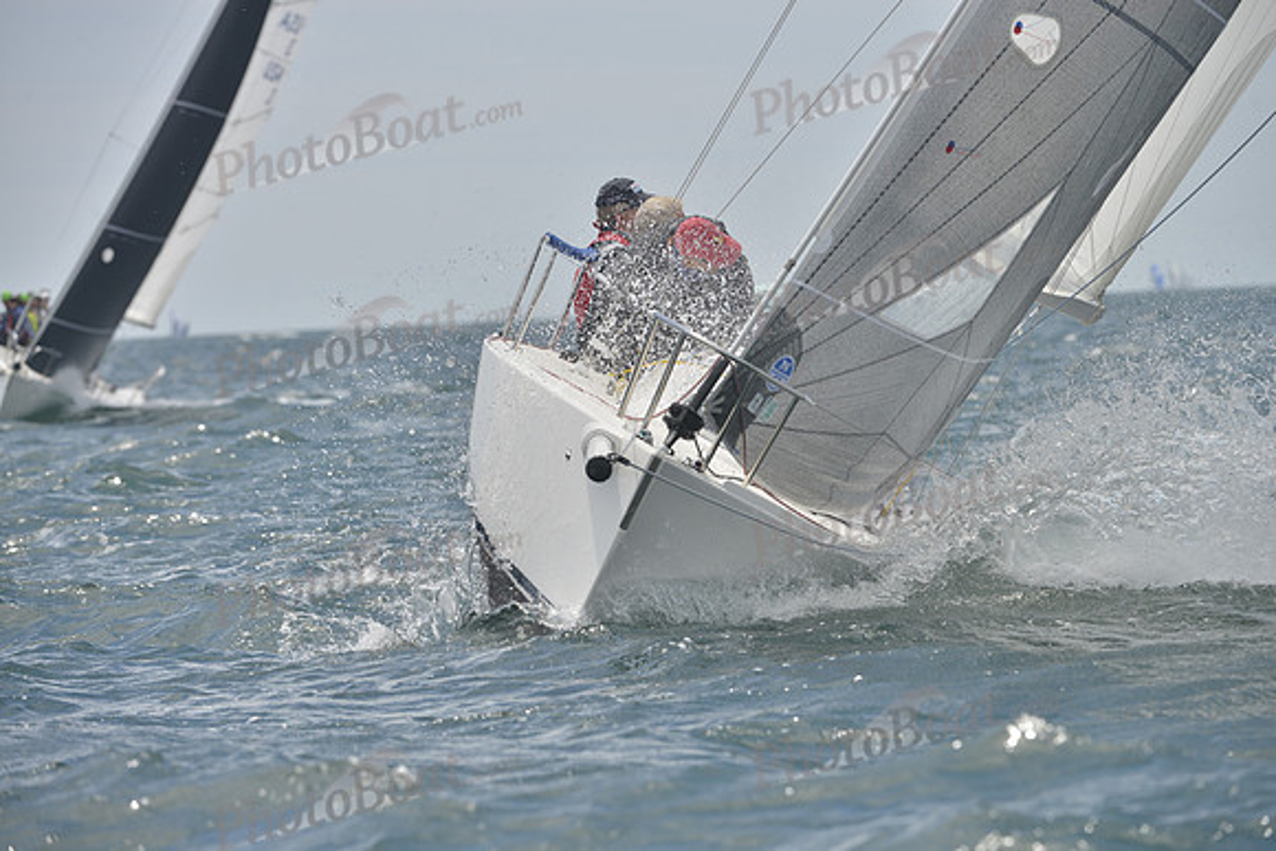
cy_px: 426
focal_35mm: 270
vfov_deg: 5.1
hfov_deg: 7.6
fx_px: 9572
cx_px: 638
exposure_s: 1/1250
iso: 280
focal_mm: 270
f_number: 7.1
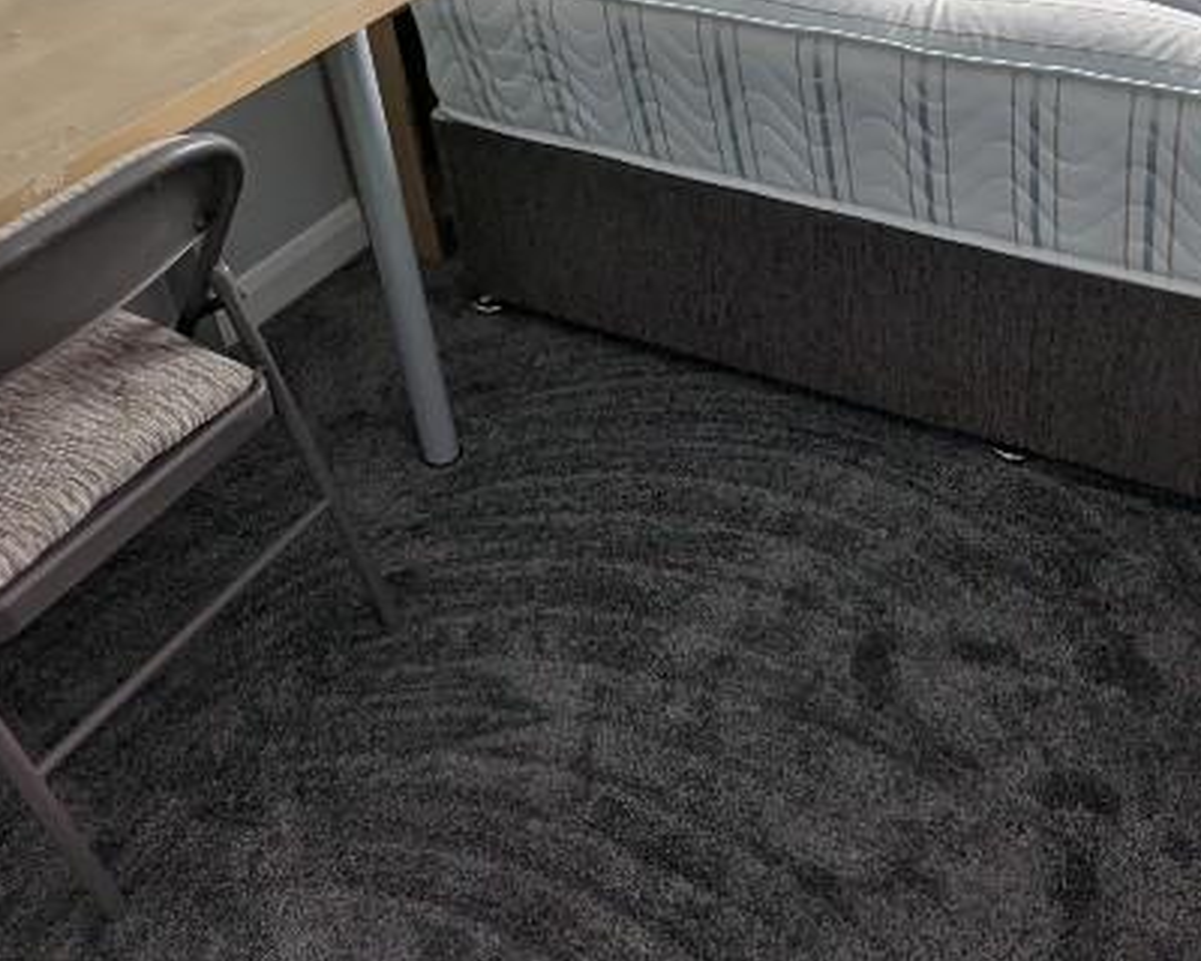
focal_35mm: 40
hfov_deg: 44.8
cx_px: 838
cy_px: 275
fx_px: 1422
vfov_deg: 36.7
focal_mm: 2.35
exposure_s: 1/115
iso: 34
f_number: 2.2
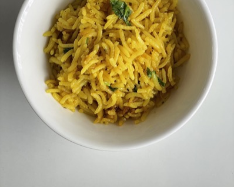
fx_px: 471
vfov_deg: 22.3
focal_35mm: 68
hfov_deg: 27.9
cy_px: 53
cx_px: 117
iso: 100
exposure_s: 1/99
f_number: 2
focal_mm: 6
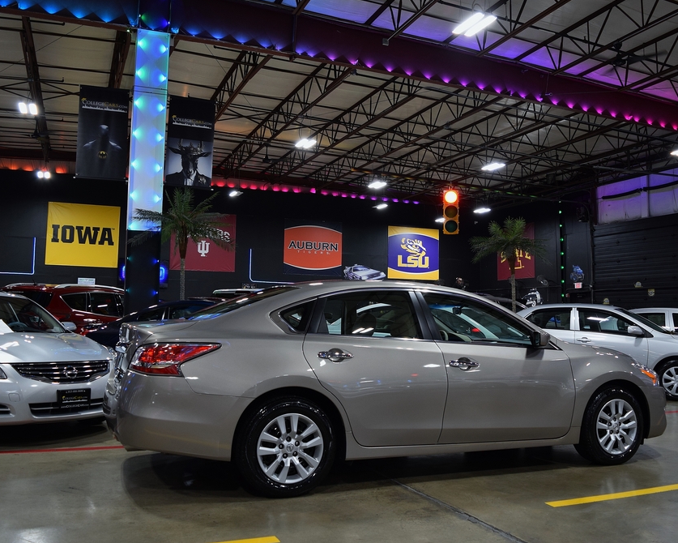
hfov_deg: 57.2
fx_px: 622
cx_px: 331
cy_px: 273
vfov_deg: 47.1
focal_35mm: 31
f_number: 4
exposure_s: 1/60
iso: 560
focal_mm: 18
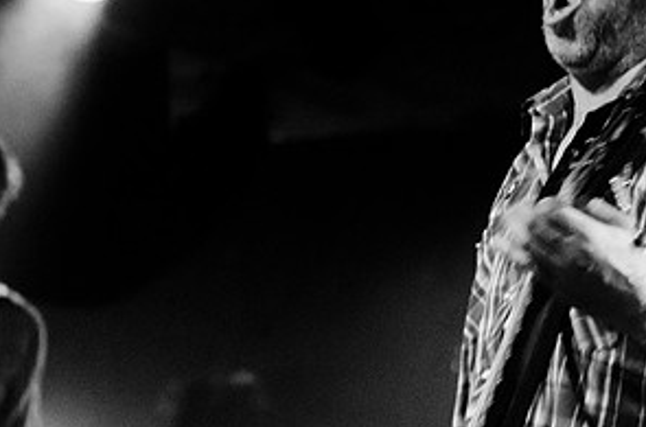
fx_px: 3060
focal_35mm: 171
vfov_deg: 8.0
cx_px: 265
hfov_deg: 12.0
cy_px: 118
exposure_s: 1/60
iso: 2000
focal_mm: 58
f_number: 2.8
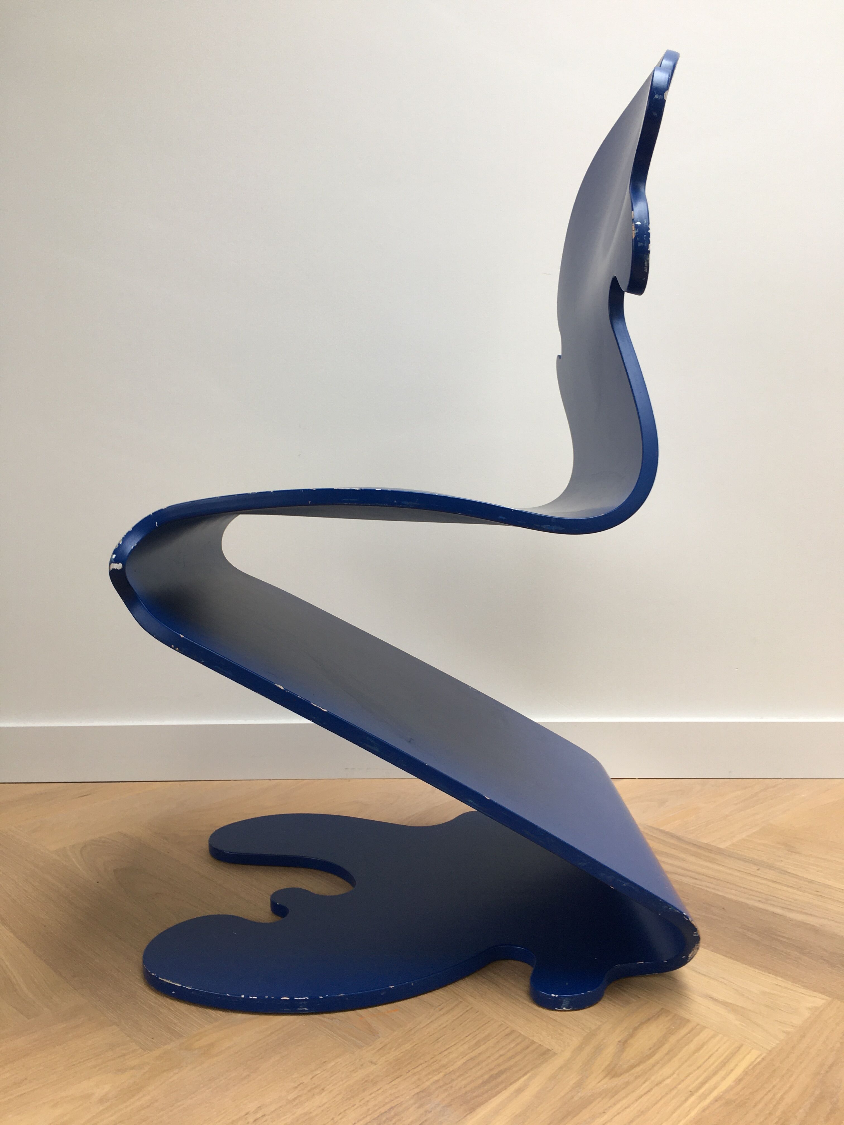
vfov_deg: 61.7
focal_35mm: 29
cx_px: 422
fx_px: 943
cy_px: 562
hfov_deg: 48.2
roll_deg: +0.0
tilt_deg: -7.9
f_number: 2.2
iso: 25
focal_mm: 4.15
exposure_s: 1/50
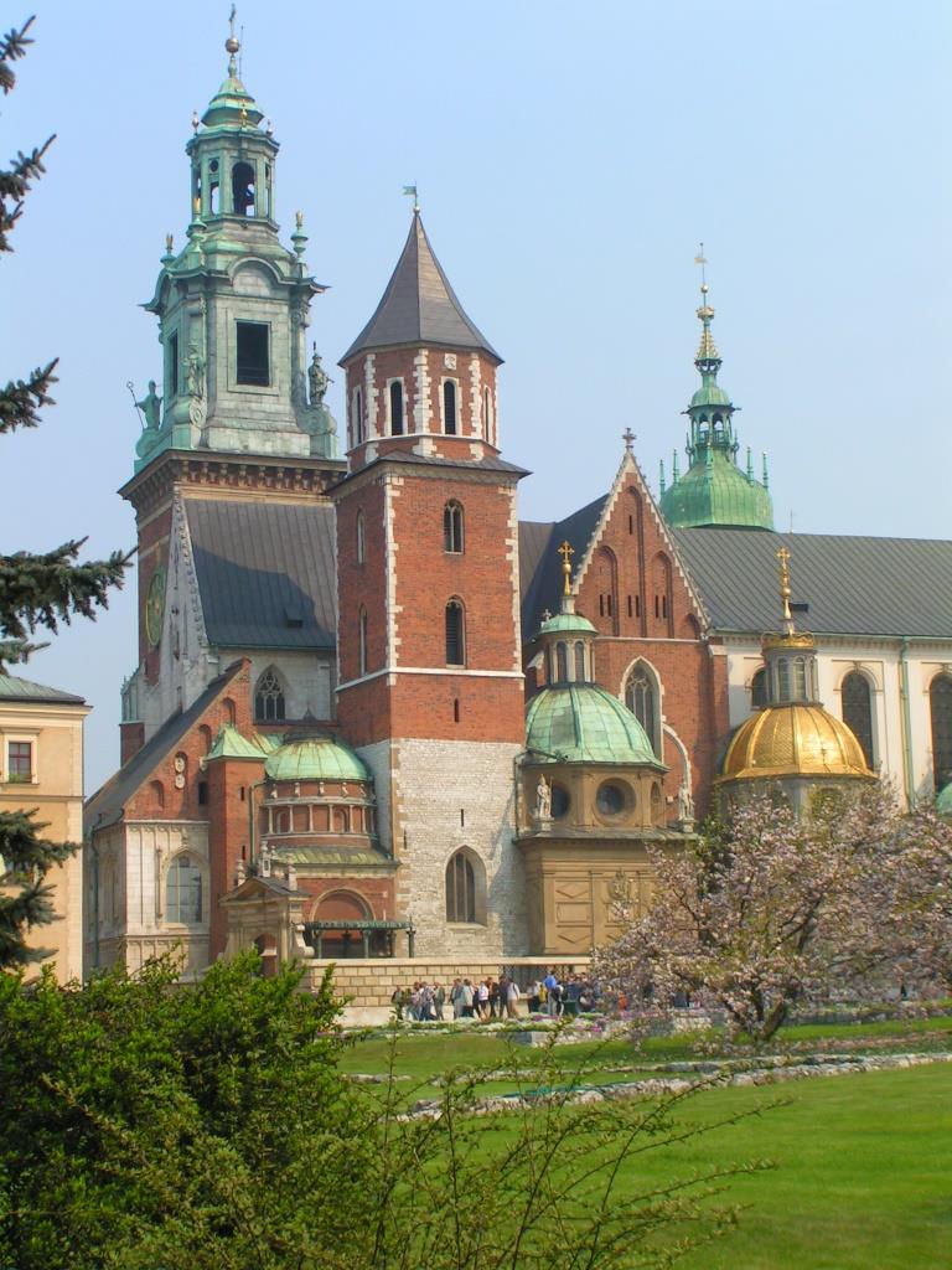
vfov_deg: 29.8
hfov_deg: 22.6
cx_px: 476
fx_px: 2383
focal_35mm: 65
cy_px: 635
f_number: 6.3
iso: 50
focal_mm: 10
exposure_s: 1/250
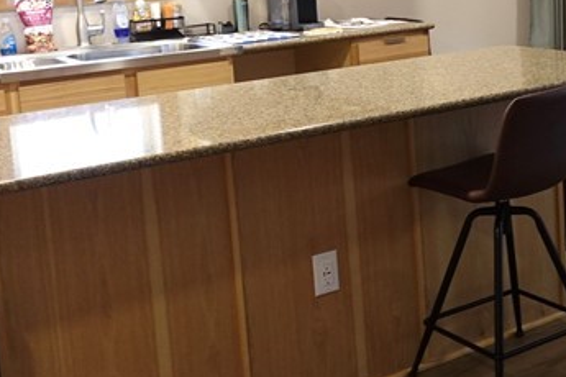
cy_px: 61
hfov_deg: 30.4
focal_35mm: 63
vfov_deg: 21.2
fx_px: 990
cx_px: 517
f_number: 2
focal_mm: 7.6
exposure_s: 1/80
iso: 500
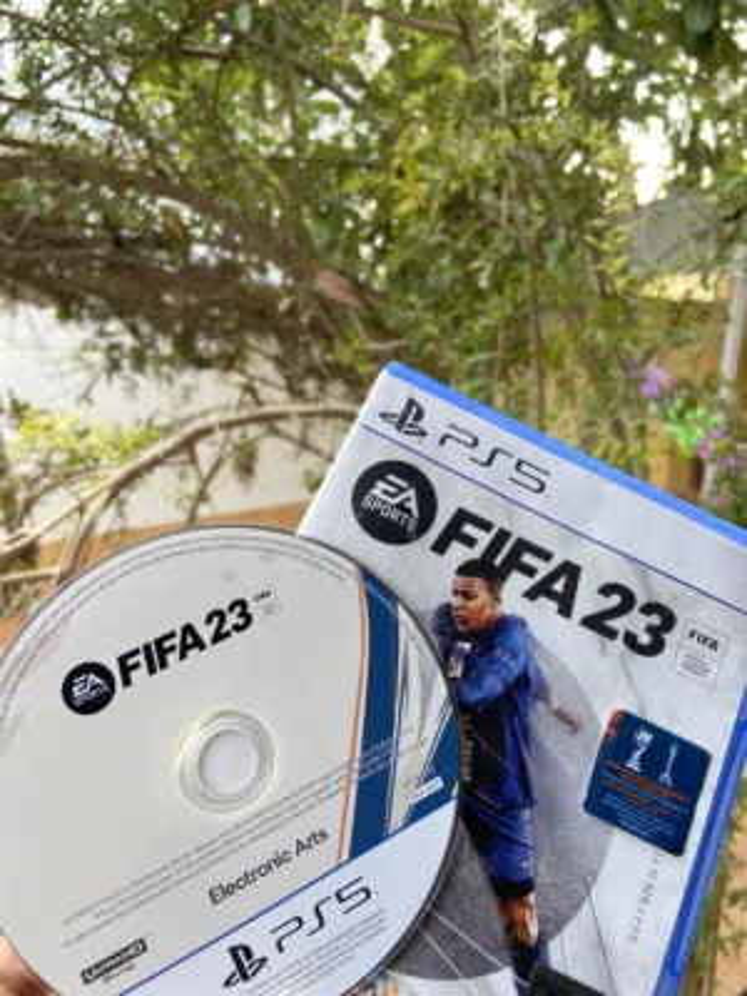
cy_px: 498
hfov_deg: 53.1
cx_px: 374
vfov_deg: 67.3
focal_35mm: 26
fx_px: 748
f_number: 1.8
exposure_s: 1/121
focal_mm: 4.25
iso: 50
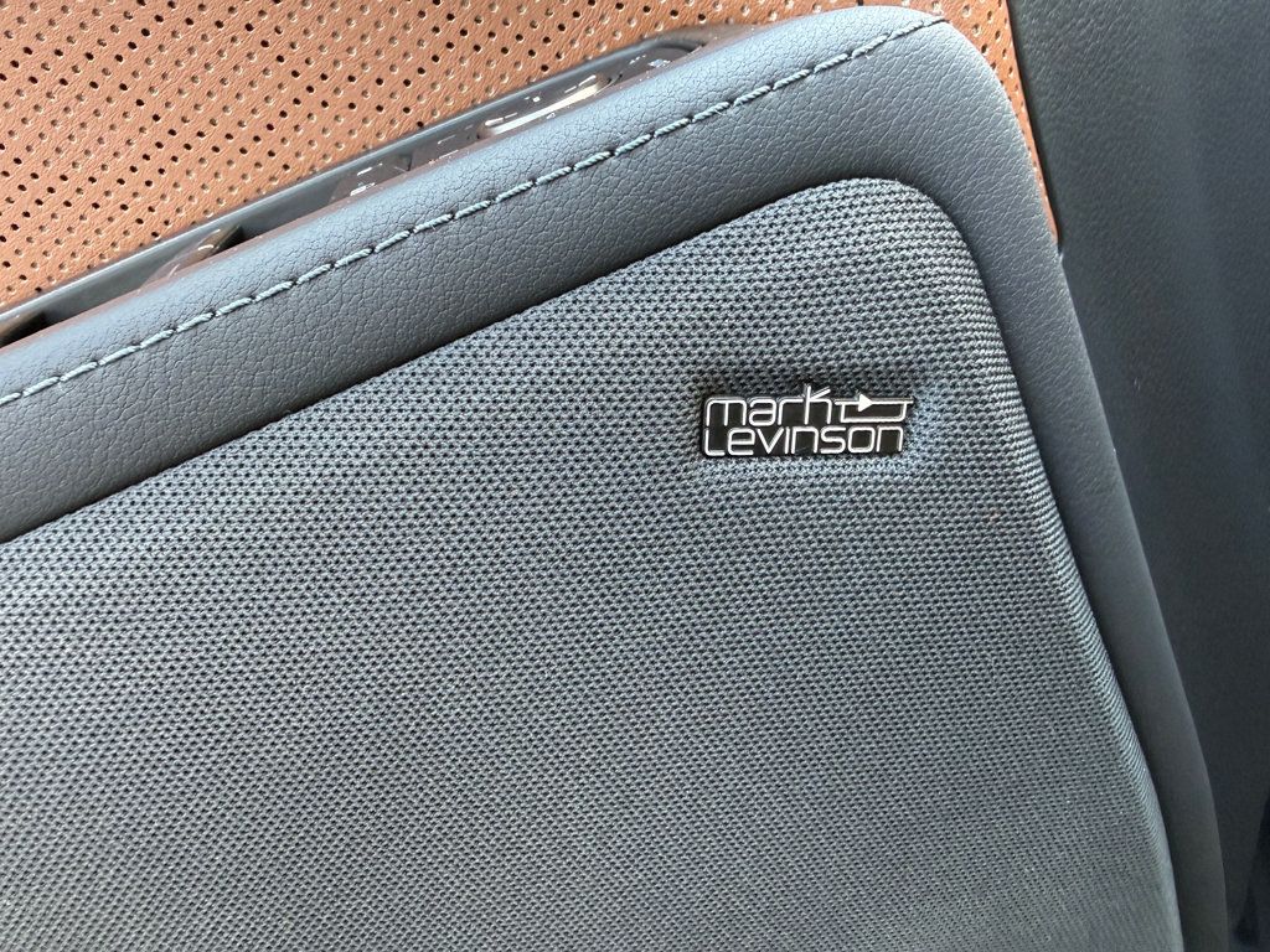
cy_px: 476
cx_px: 635
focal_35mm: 24
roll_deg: -0.4
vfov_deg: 56.8
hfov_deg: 71.6
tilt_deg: -22.9
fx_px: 881
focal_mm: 2.22
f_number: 2.2
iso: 320
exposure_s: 1/99
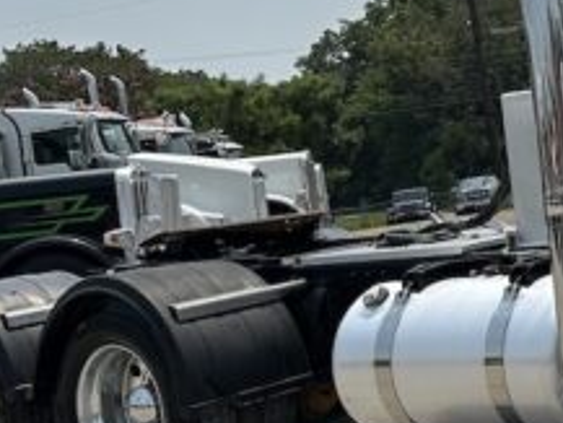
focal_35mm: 85
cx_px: 784
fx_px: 1383
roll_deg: +8.0
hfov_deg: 20.5
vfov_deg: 17.3
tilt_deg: +2.9
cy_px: 125
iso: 80
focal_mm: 6.86
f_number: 1.78
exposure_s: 1/8929
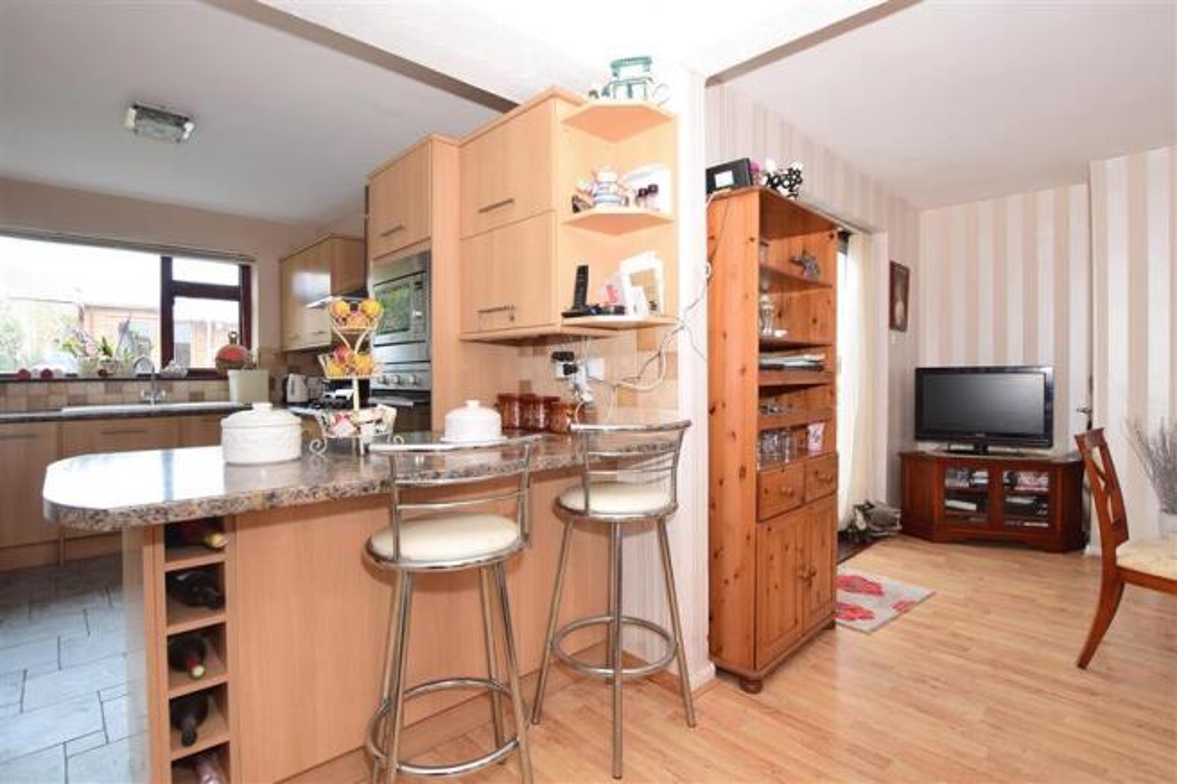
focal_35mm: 16
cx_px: 588
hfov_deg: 95.0
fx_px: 539
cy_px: 392
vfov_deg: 72.0
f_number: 5.6
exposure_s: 1/6
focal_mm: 11
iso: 400
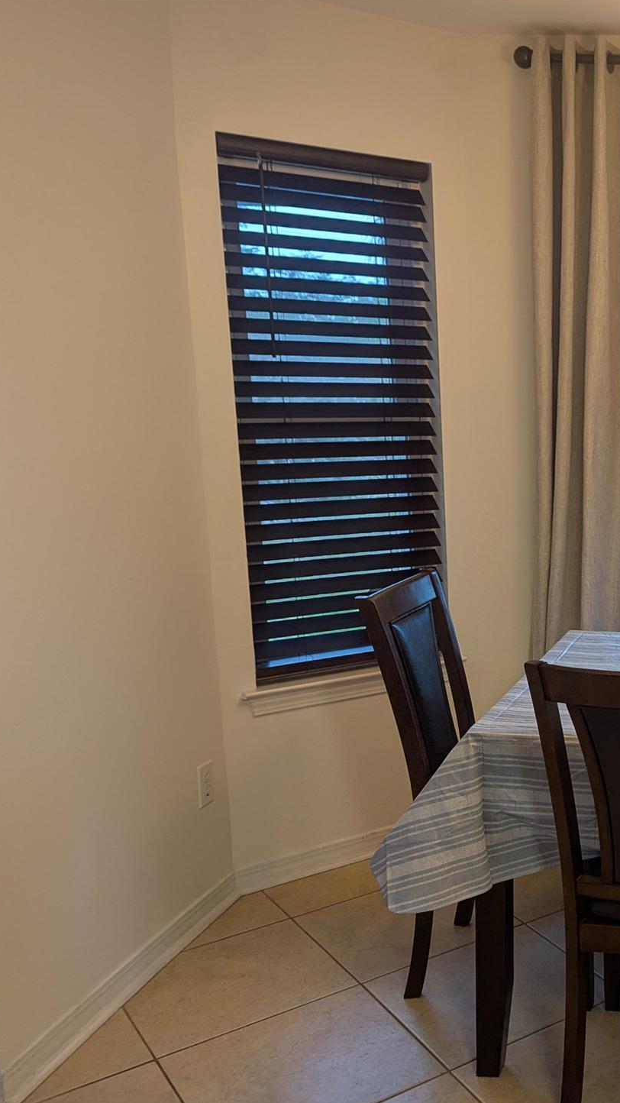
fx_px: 1082
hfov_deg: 27.8
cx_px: 756
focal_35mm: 37
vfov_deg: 54.0
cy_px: 582
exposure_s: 1/60
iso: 126
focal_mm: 6.81
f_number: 1.85
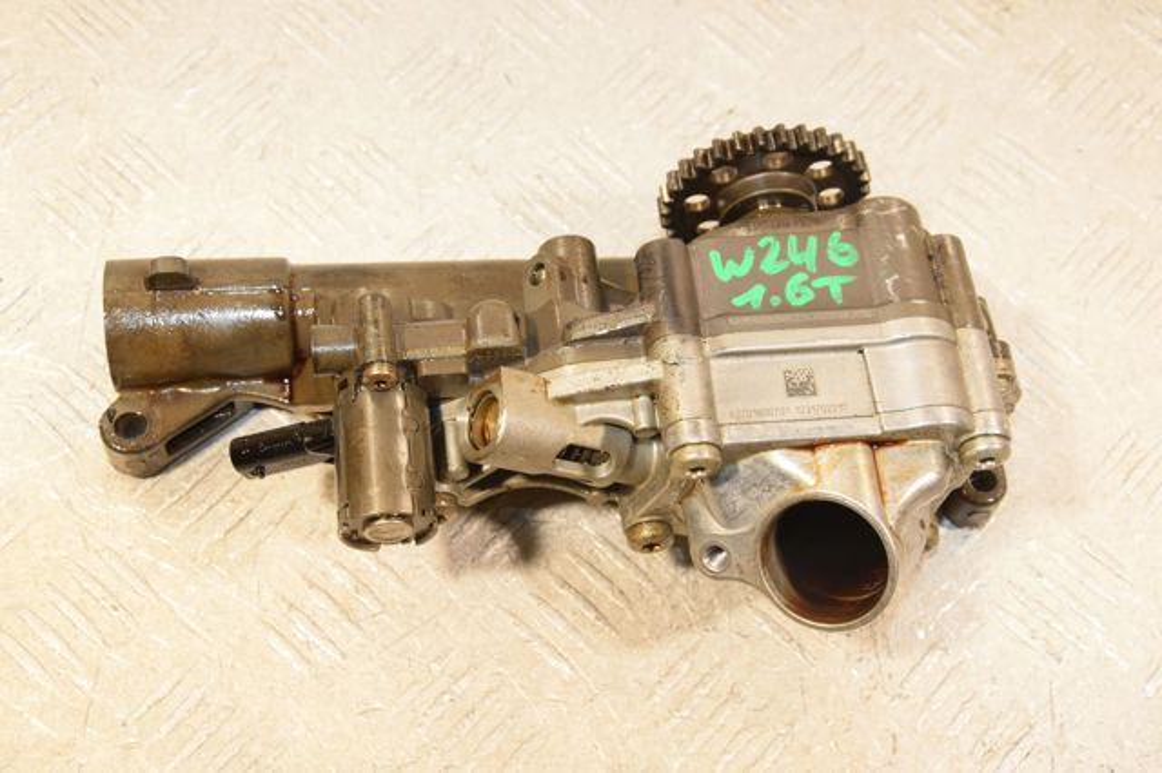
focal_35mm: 60
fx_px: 1936
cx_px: 581
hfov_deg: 33.4
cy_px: 386
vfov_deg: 22.6
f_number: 7.1
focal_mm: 40
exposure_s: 1/200
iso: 1600
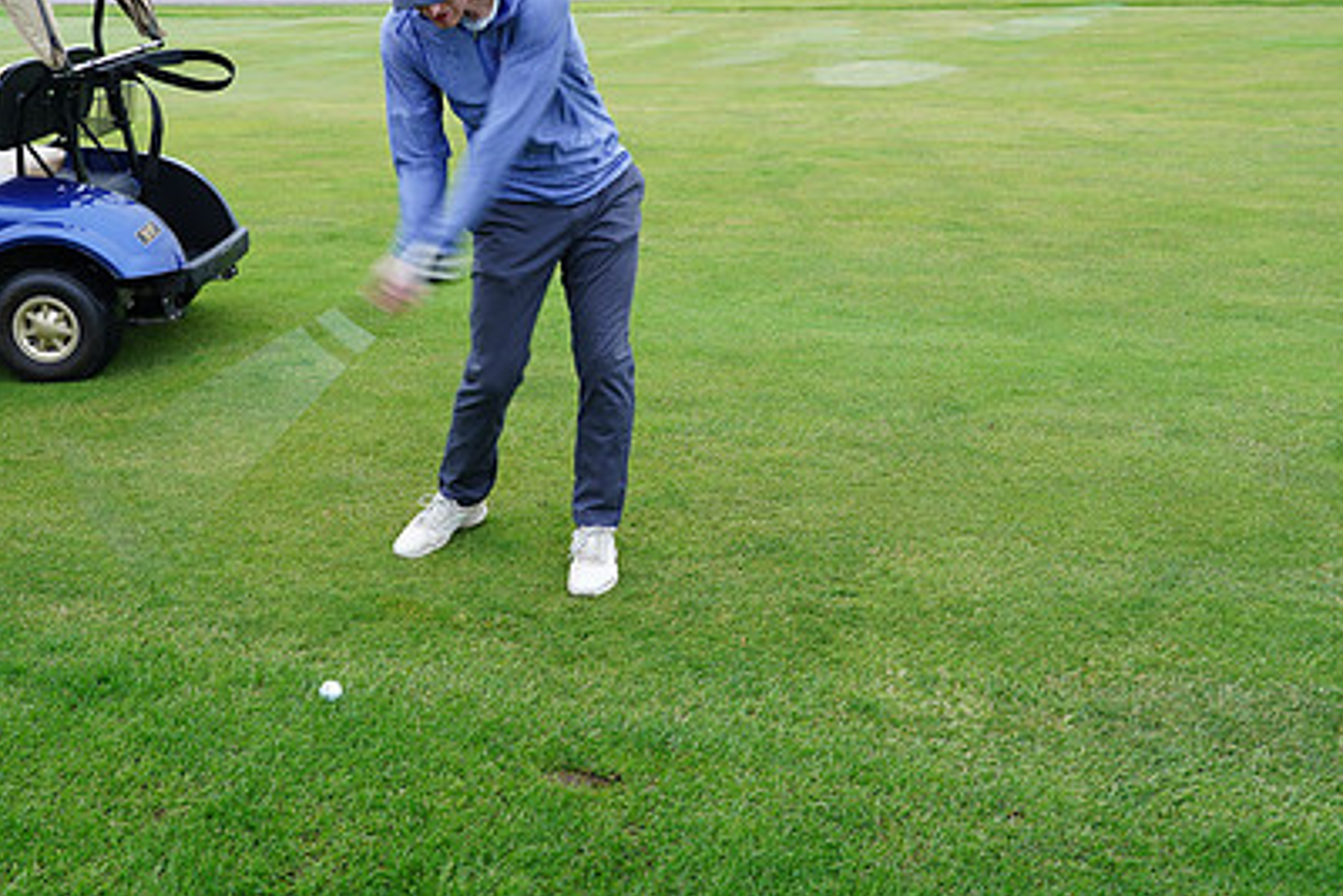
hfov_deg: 43.5
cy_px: 290
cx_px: 598
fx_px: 1679
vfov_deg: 29.7
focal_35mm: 45
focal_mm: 31
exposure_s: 1/100
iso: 125
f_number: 5.6
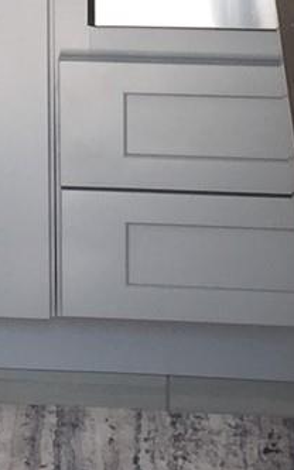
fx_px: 2424
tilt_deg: -6.5
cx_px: -165
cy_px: -418
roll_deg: +0.0
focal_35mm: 189
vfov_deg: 10.3
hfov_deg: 6.8
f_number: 2.2
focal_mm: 4.15
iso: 32
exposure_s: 1/153
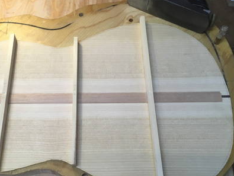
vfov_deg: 32.9
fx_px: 298
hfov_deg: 42.4
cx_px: 80
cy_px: 102
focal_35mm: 44
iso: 40
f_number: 2.2
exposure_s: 1/33
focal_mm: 4.15
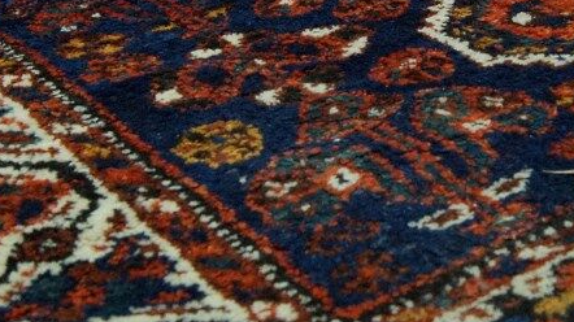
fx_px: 1217
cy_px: 75
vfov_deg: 15.0
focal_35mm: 80
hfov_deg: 26.1
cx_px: 443
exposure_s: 1/15
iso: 800
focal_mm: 18
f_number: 8
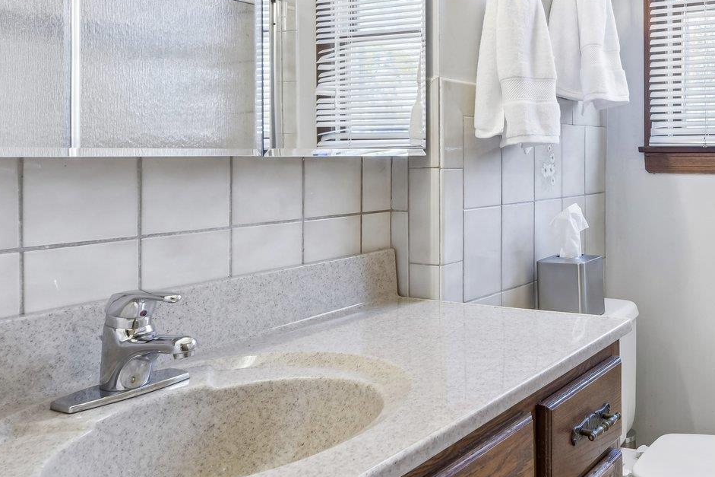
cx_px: 566
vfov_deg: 35.4
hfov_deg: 49.1
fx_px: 735
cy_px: 145
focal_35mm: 37
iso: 400
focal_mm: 17
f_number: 9
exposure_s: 1/40
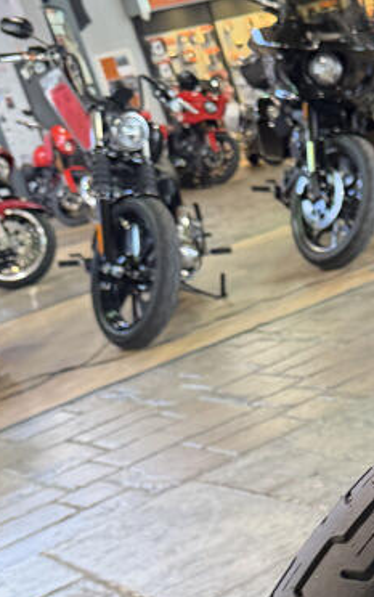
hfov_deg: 17.0
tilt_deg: -19.2
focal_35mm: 70
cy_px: 462
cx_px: 543
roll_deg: +11.6
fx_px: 1140
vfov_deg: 28.8
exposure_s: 1/60
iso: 160
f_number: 1.78
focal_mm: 6.76
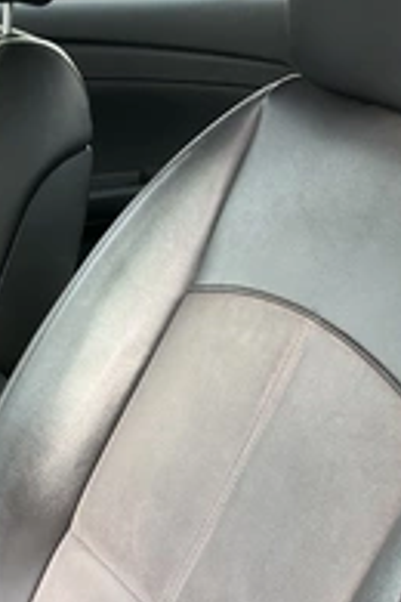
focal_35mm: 62
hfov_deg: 21.6
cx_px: 77
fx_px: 1036
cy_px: 411
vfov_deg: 32.1
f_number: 1.8
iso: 40
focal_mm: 3
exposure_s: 1/122
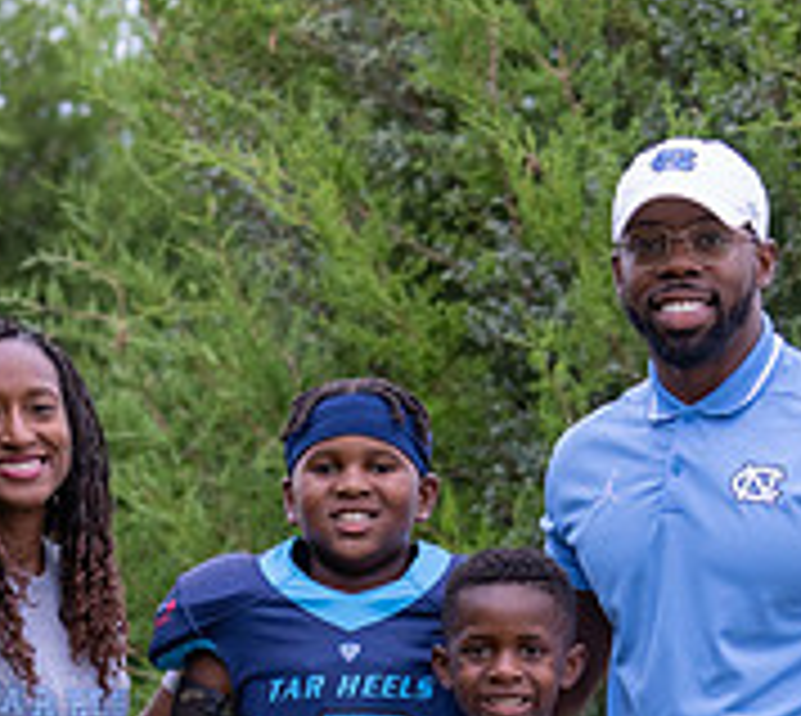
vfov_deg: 5.8
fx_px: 7025
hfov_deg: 6.5
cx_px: 352
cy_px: 970
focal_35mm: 283
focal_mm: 78
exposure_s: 1/320
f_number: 3.5
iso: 640
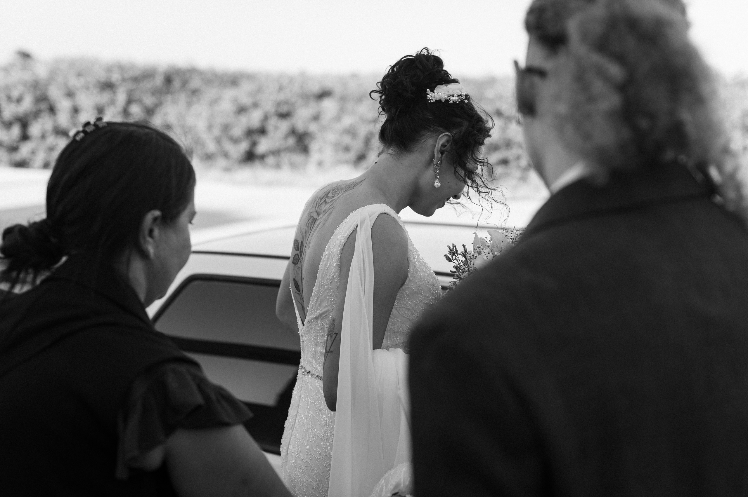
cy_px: 248
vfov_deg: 27.0
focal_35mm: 50
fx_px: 1038
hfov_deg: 39.6
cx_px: 374
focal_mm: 50
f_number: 2.2
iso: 320
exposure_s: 1/2000
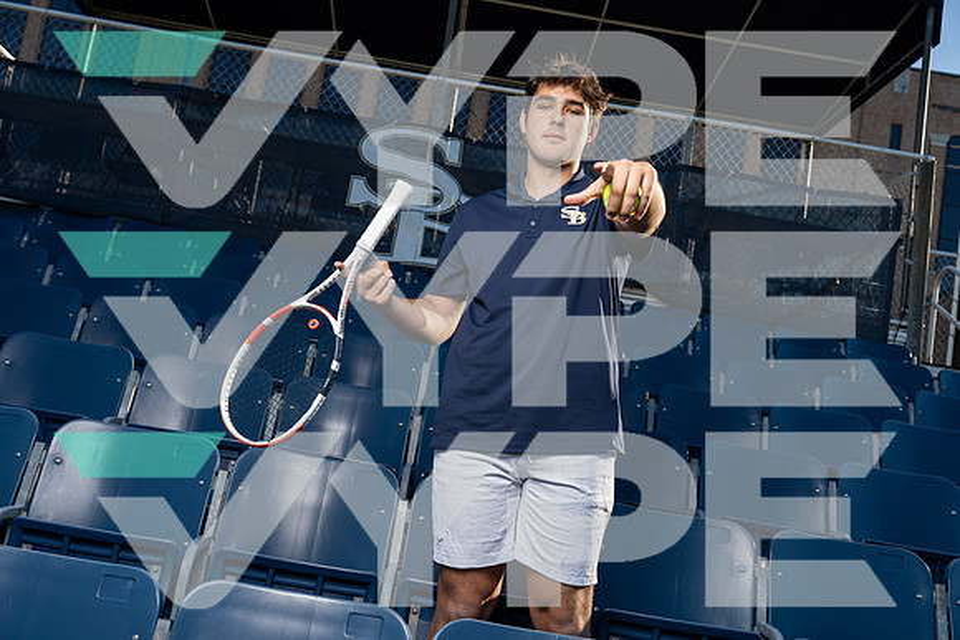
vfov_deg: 37.9
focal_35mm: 35
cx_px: 480
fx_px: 934
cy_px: 320
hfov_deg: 54.4
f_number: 4.5
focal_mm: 35
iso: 100
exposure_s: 1/1000
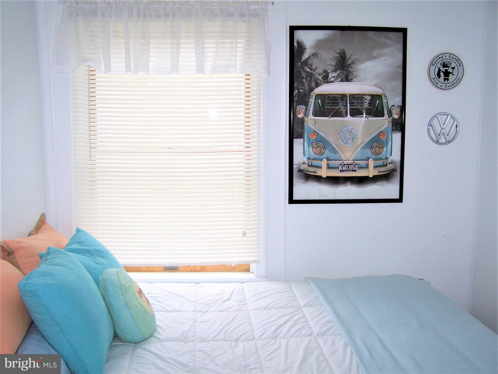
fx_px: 547
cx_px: 249
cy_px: 187
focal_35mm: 38
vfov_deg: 37.7
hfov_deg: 49.0
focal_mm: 6.3
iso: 80
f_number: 2.8
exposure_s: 1/125
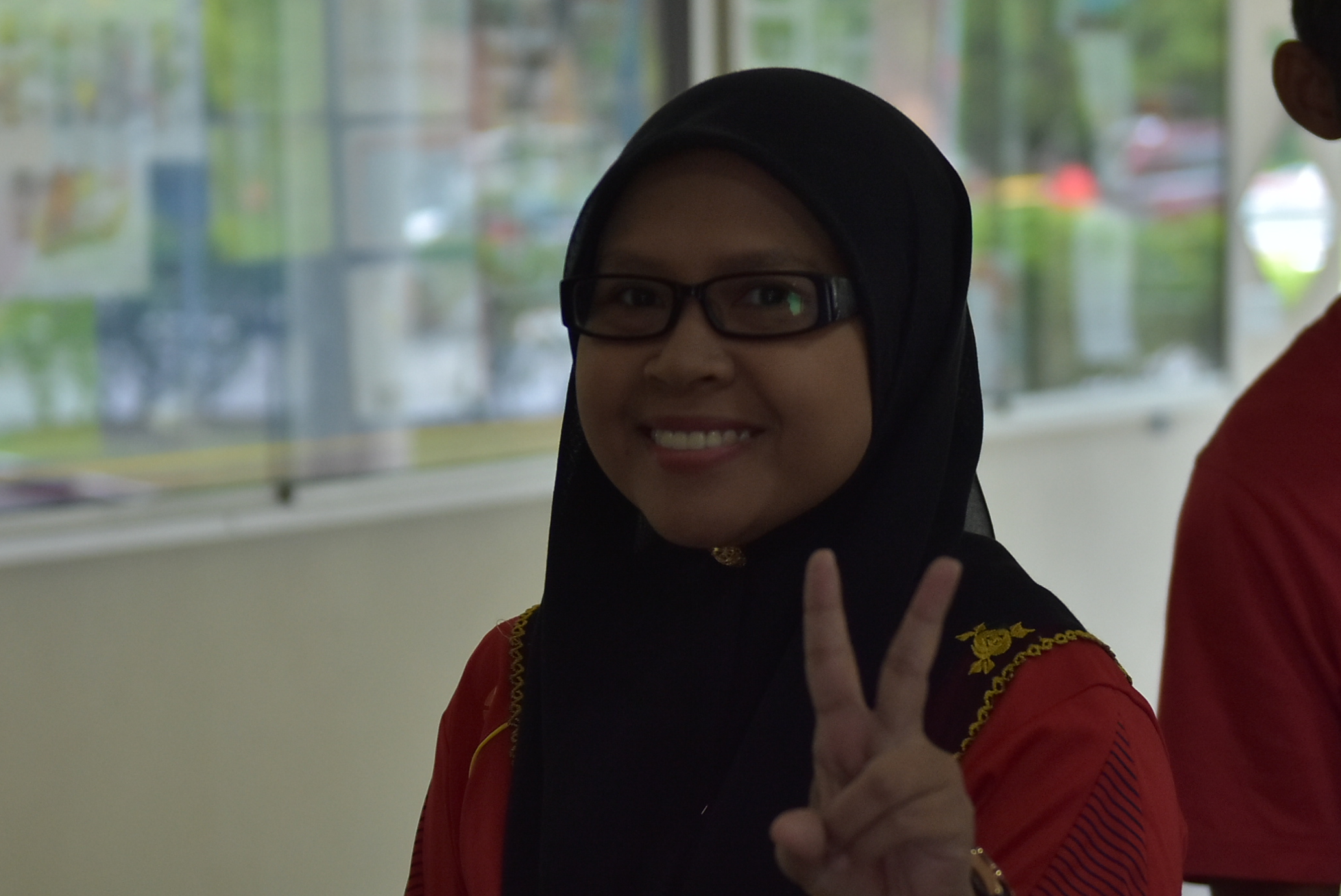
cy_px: 510
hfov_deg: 20.9
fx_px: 3642
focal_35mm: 98
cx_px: 630
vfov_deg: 14.0
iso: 1000
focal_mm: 45
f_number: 2.8
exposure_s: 1/200
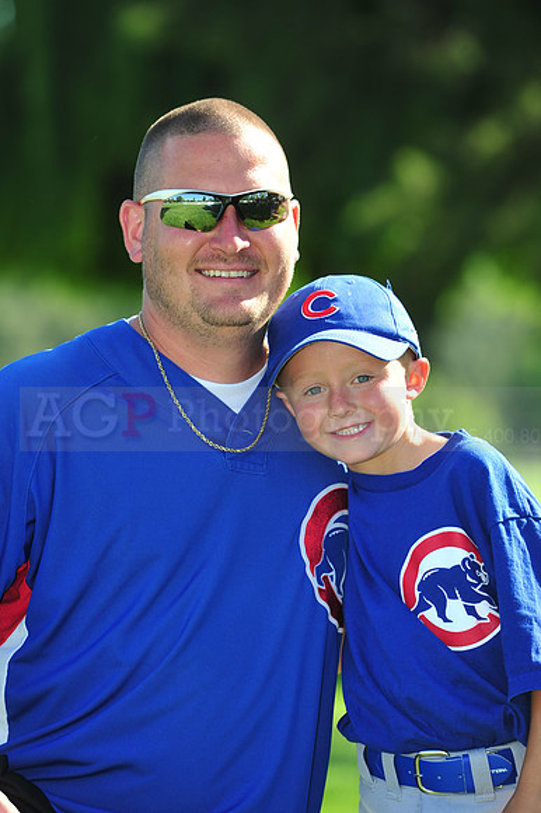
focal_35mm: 200
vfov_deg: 10.3
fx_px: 4513
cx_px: 270
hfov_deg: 6.9
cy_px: 406
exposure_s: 1/400
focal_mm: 200
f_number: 5.6
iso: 200
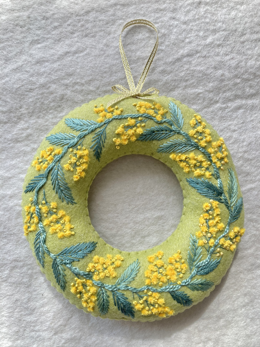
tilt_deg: -81.8
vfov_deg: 63.4
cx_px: 130
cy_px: 174
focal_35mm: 28
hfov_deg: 49.7
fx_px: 280
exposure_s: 1/121
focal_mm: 3.99
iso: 40
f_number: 1.8
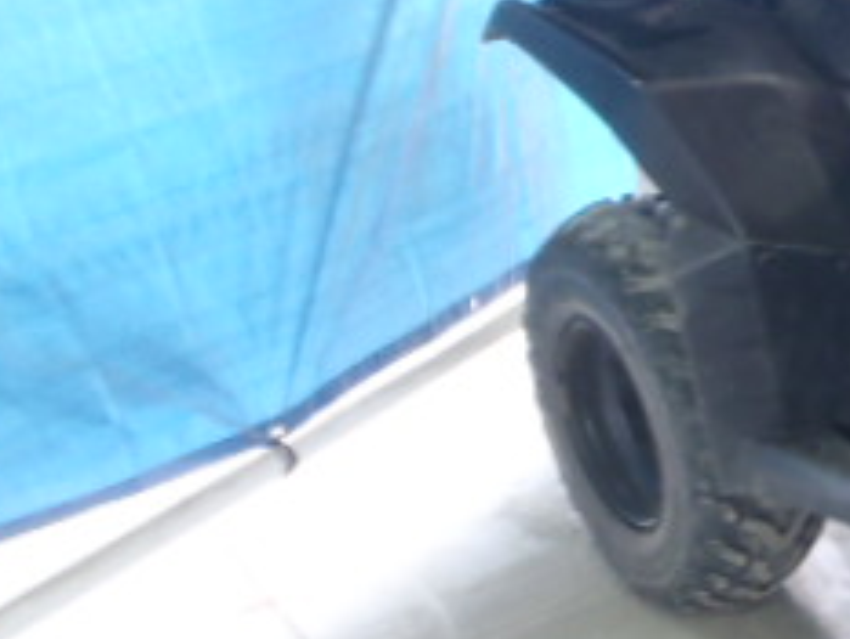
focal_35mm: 77
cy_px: 391
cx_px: 1113
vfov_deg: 19.1
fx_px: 1892
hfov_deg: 22.6
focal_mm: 5
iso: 200
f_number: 3.5
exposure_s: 1/10
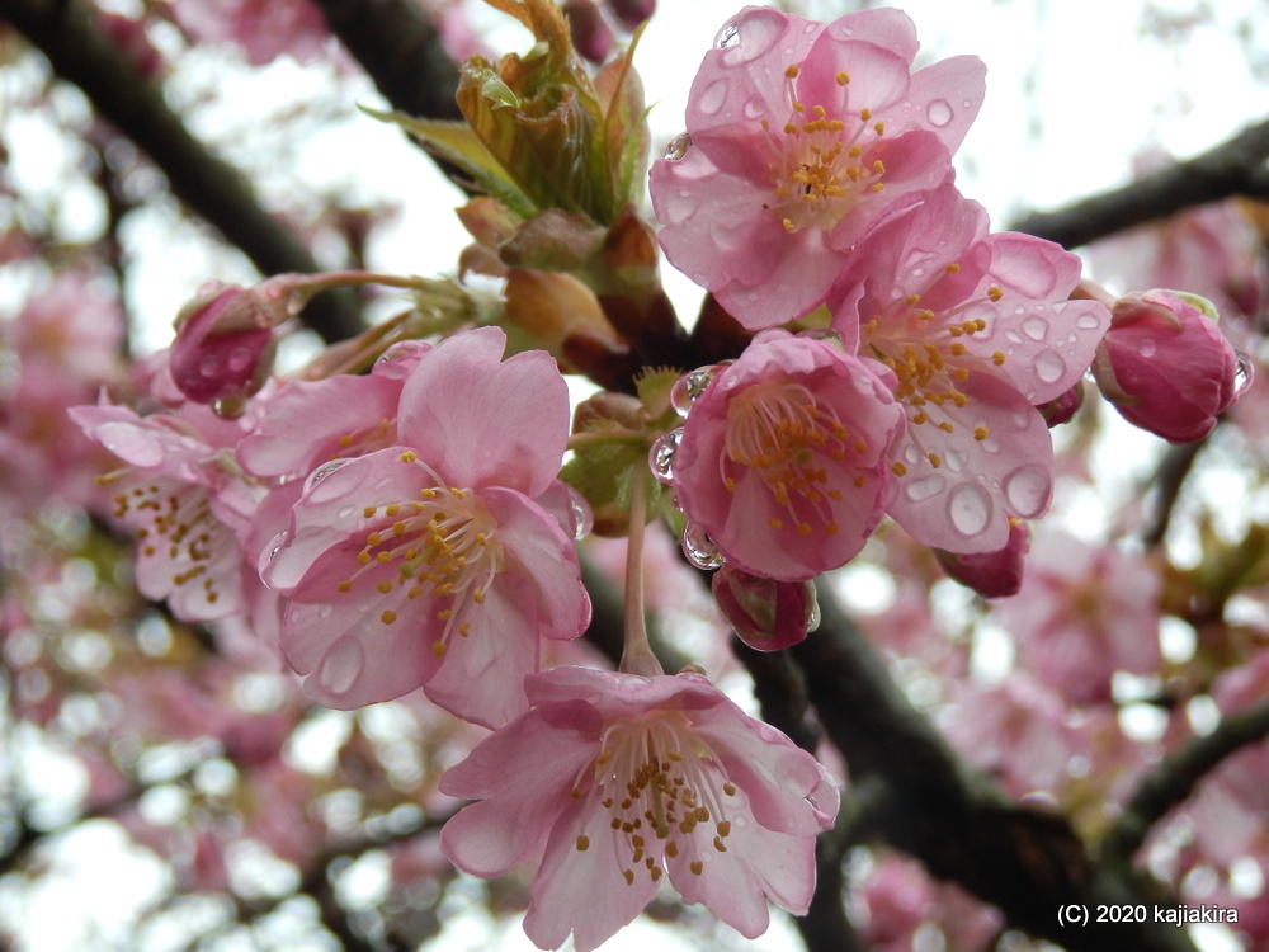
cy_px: 476
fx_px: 2420
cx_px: 634
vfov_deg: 22.3
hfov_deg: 29.4
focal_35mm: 66
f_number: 4.4
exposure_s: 1/160
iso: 100
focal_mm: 11.9
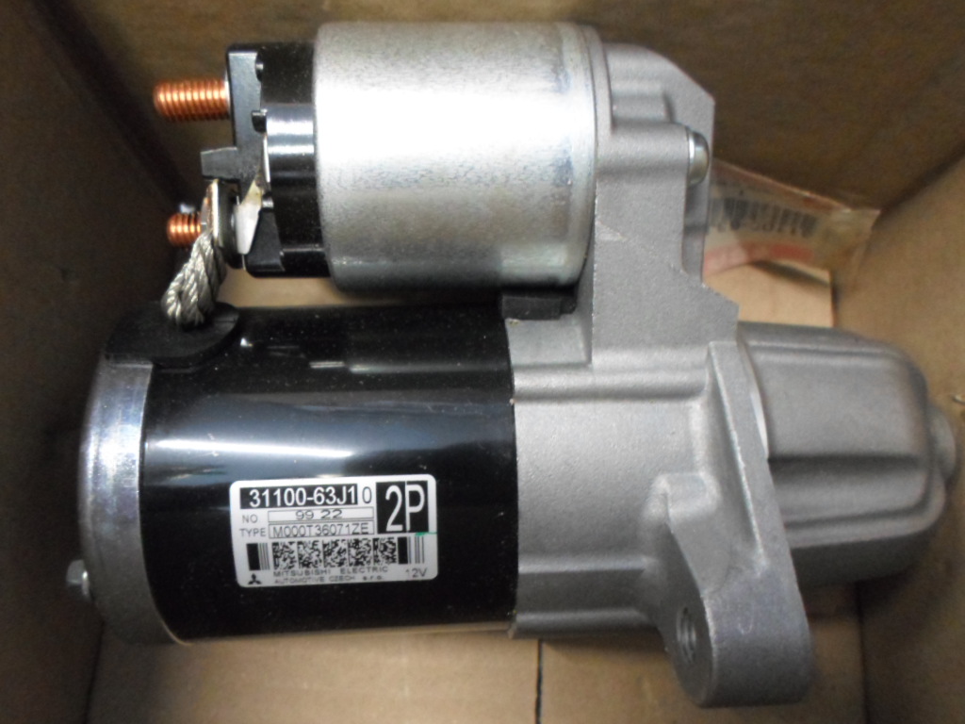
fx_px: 697
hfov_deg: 69.4
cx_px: 482
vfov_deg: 54.9
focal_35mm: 25
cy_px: 362
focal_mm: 4.5
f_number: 2.5
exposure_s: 1/15
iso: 400
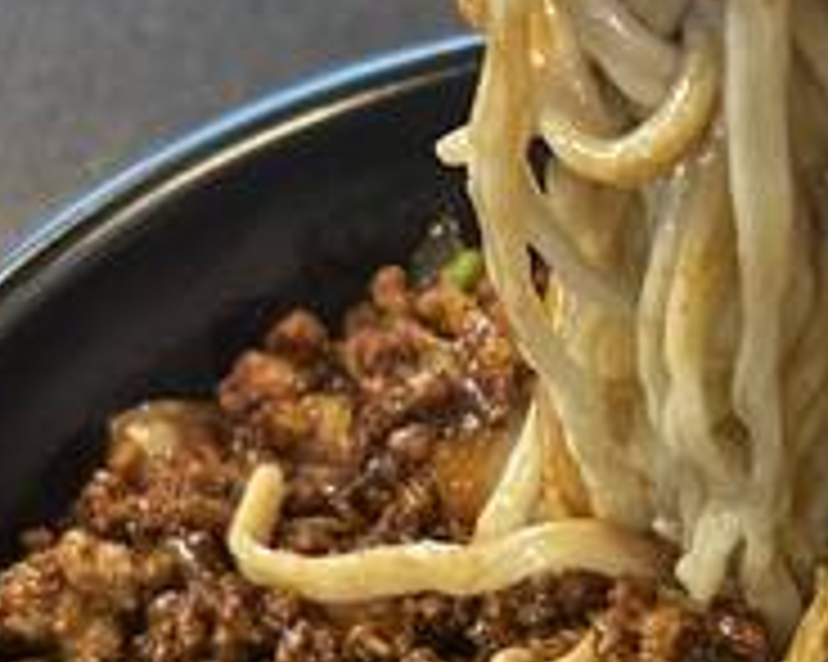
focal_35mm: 101
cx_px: 810
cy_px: 691
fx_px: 2474
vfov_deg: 14.9
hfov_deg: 18.5
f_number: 1.5
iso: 400
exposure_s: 1/60
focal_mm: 5.7
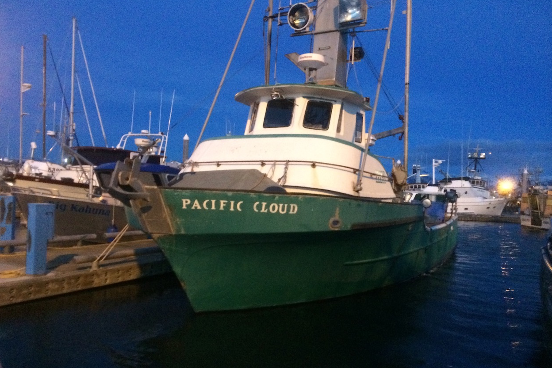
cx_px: 273
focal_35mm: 32
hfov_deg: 58.7
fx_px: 491
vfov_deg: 41.0
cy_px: 207
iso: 400
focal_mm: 4.12
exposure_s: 1/15
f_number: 2.2
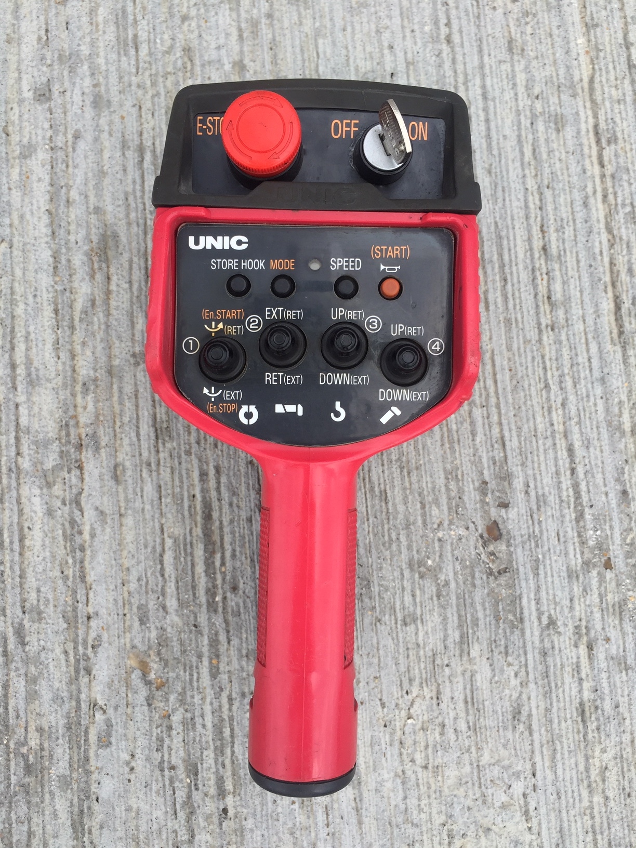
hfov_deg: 48.2
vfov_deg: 61.7
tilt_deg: -82.4
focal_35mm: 29
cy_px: 424
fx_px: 710
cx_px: 318
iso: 32
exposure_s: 1/791
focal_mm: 4.15
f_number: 2.2
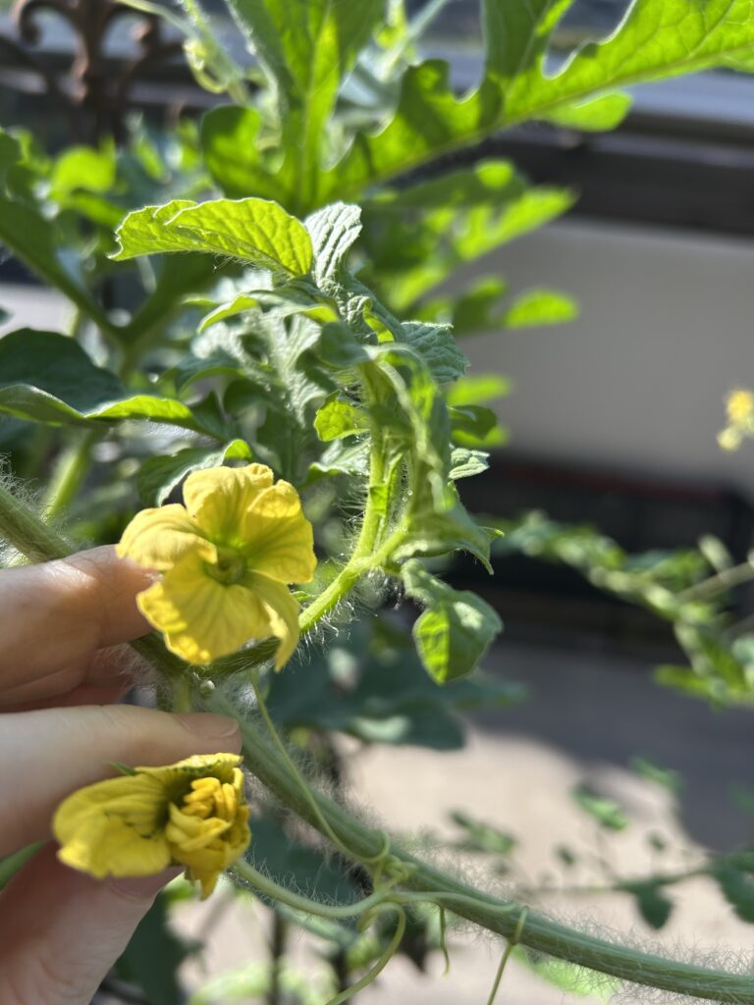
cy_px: 502
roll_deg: -6.8
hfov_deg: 53.1
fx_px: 755
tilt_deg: -25.9
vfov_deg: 67.3
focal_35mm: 26
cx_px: 377
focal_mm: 5.7
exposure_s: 1/1100
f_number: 1.5
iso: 50
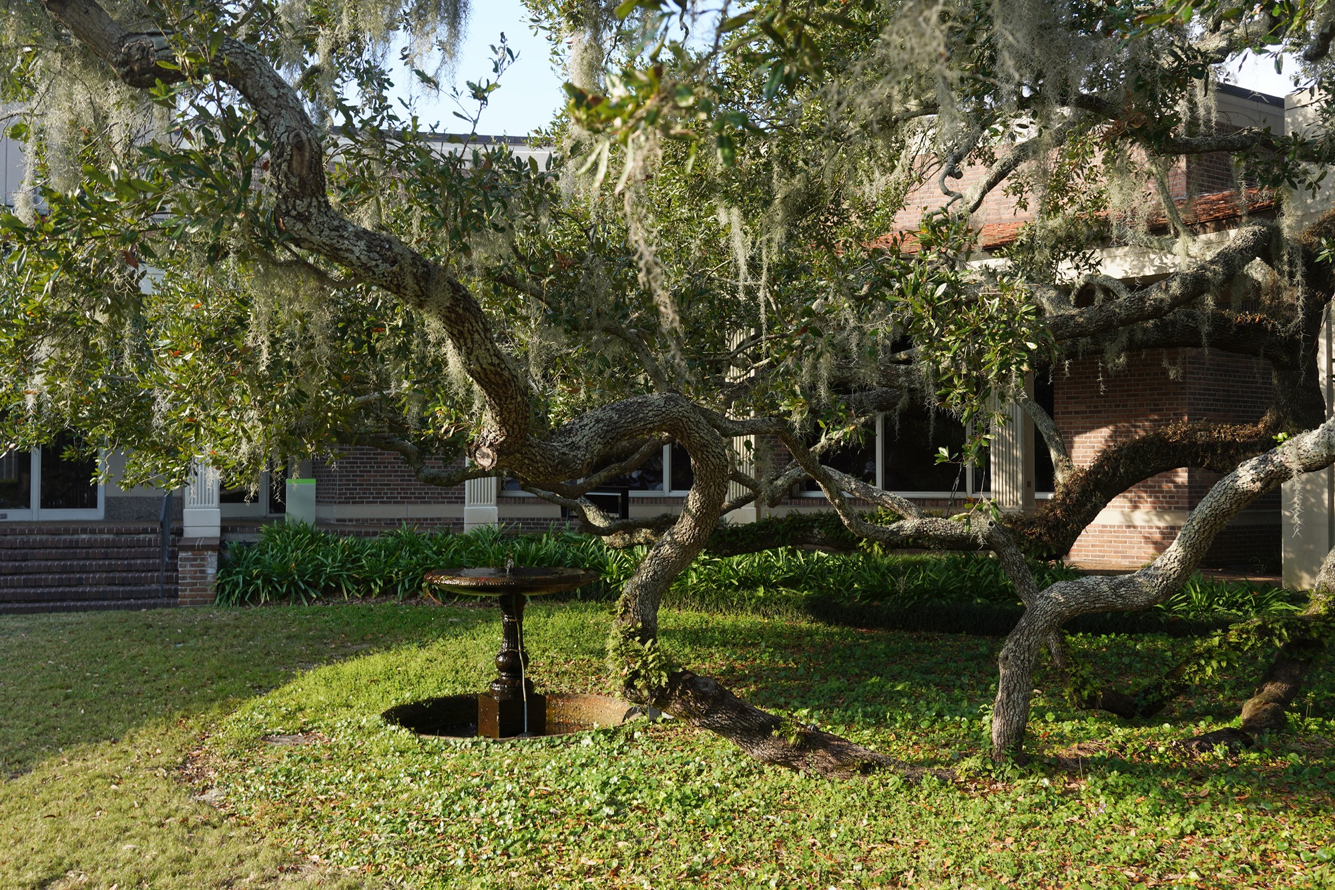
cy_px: 445
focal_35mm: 35
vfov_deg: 37.9
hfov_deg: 54.4
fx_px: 1298
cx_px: 668
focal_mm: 35
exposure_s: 1/100
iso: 100
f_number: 6.3
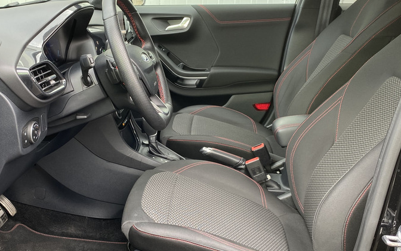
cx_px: 133
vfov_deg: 30.5
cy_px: 139
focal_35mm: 42
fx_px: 459
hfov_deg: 46.4
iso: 64
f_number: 1.8
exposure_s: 1/121
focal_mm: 4.25
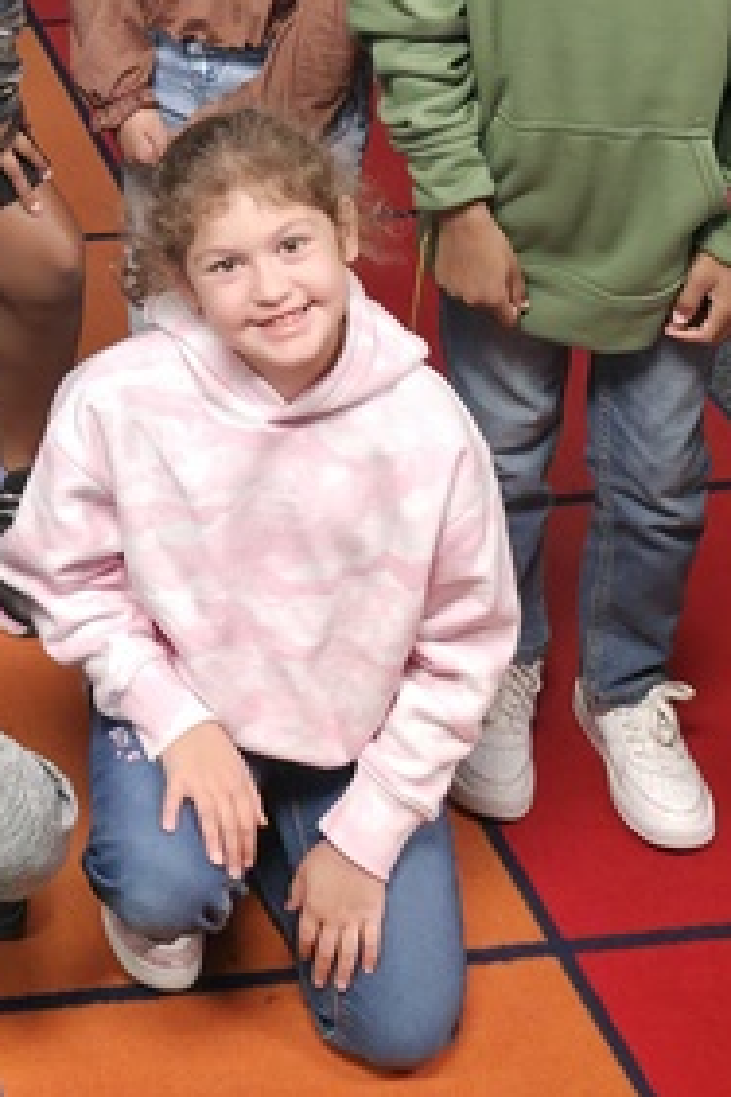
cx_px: -369
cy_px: -265
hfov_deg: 14.6
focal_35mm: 87
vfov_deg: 21.5
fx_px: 2650
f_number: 1.7
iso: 250
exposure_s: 1/40
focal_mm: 6.3
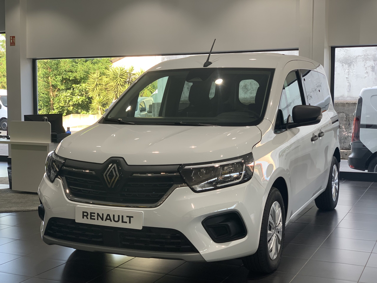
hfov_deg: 36.8
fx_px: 566
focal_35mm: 52
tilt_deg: -3.6
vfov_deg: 28.0
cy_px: 142
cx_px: 188
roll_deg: -0.7
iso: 40
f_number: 2.4
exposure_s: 1/100
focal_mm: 6
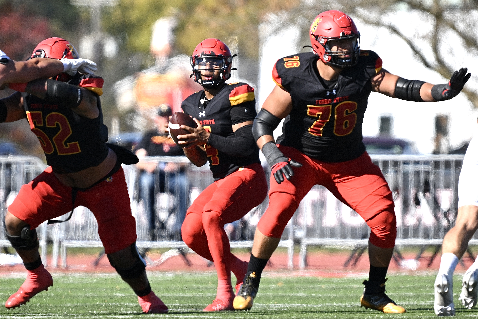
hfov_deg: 3.7
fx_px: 7302
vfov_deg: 2.5
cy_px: 160
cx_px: 239
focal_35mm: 550
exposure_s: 1/1000
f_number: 6.3
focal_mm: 550
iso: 320
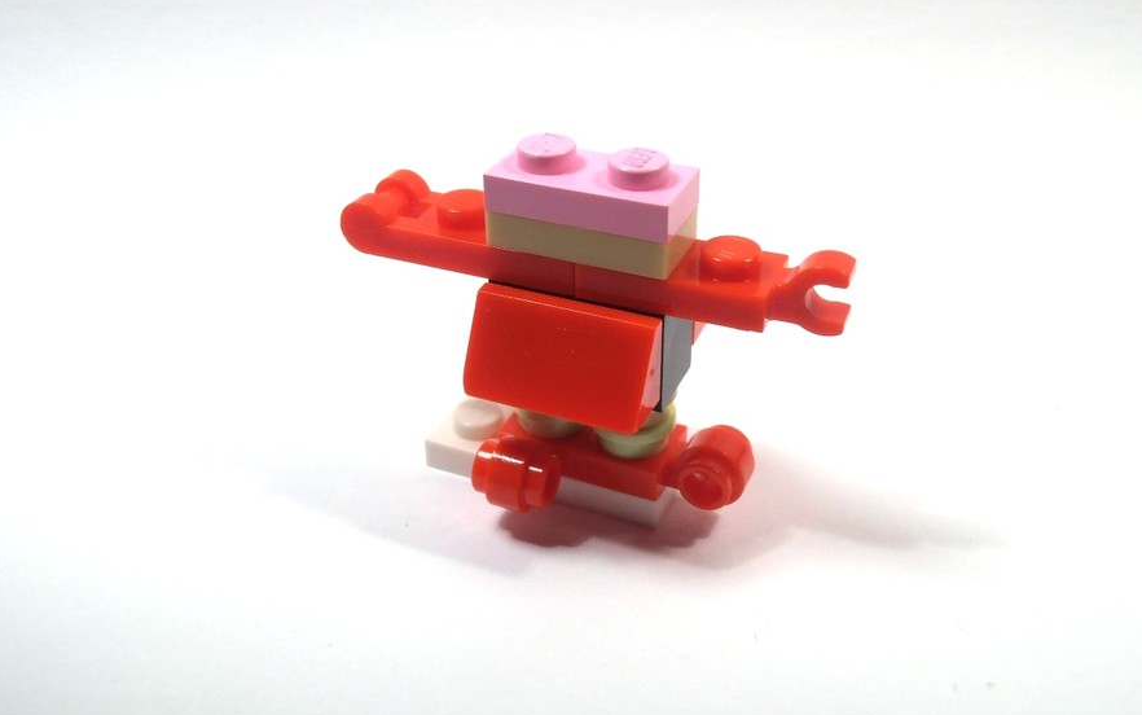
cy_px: 330
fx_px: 1245
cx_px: 579
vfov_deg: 32.0
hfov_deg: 49.3
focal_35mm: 40
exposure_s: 1/80
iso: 80
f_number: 3.9
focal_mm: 6.61
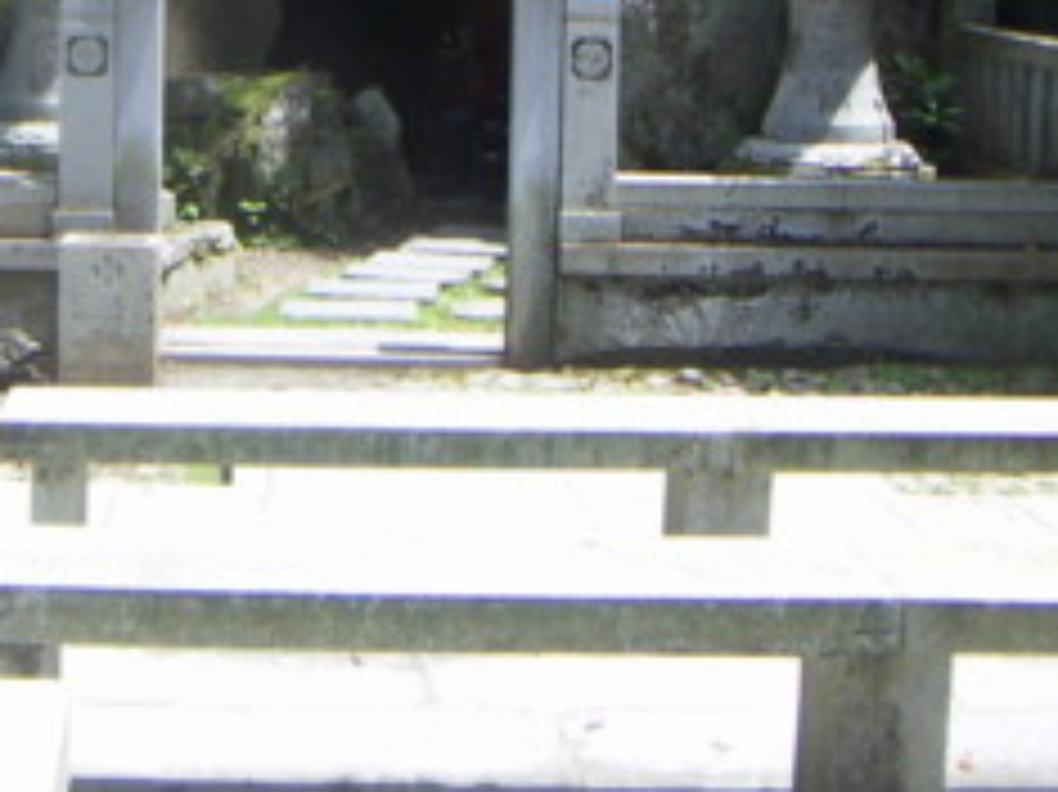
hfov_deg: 27.8
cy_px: 94
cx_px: 257
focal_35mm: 69
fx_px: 2108
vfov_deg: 20.9
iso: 80
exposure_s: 1/320
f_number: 2.8
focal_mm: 4.7
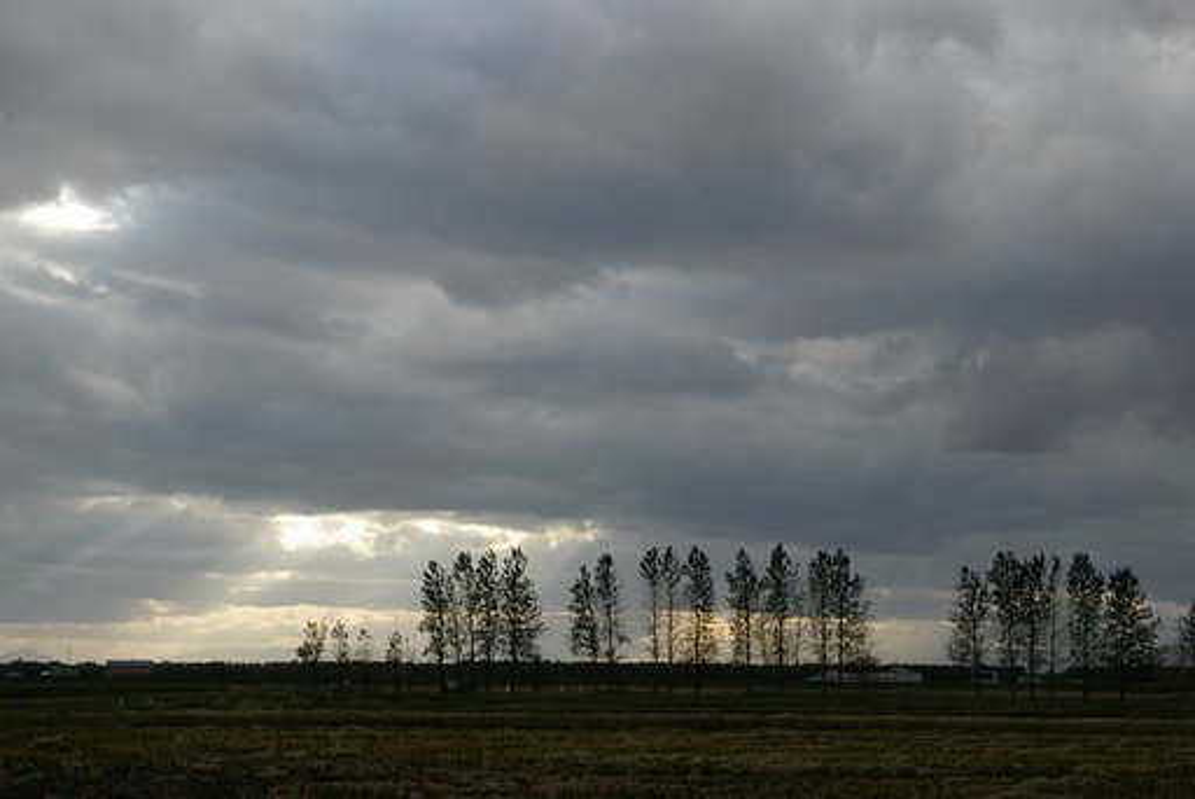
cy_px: 400
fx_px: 2391
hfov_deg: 28.1
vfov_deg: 19.0
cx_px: 598
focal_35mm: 72
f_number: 9.5
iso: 400
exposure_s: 1/350
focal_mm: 48
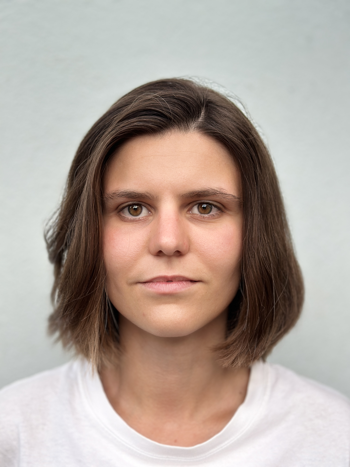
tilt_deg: -0.9
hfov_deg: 30.3
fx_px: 647
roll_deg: -0.5
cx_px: 175
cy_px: 234
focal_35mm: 48
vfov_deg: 39.7
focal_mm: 6.86
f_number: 1.78
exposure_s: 1/195
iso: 80
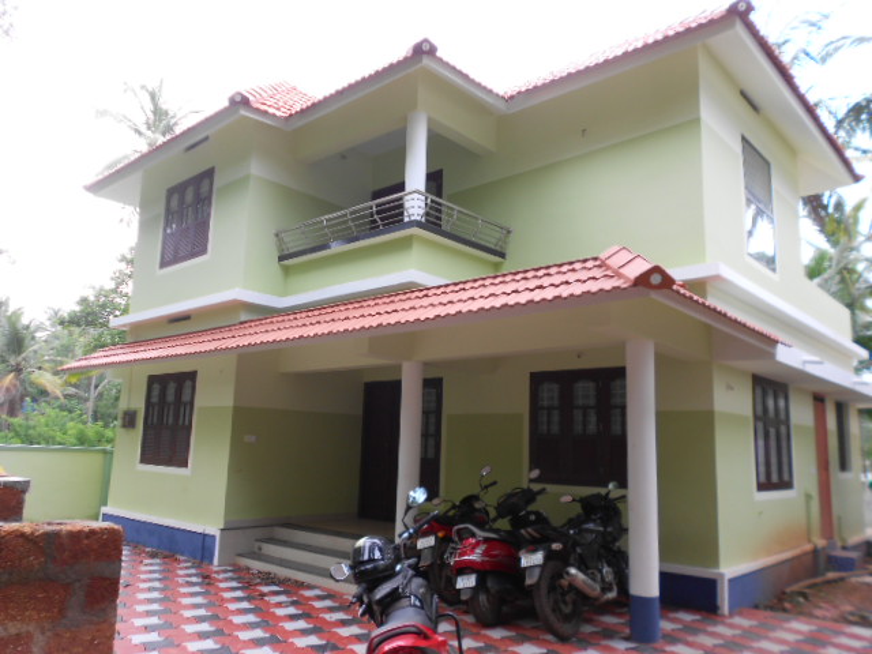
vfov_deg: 53.1
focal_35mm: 26
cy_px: 327
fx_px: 655
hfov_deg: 67.3
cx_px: 436
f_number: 3.2
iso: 80
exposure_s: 1/80
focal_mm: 4.6
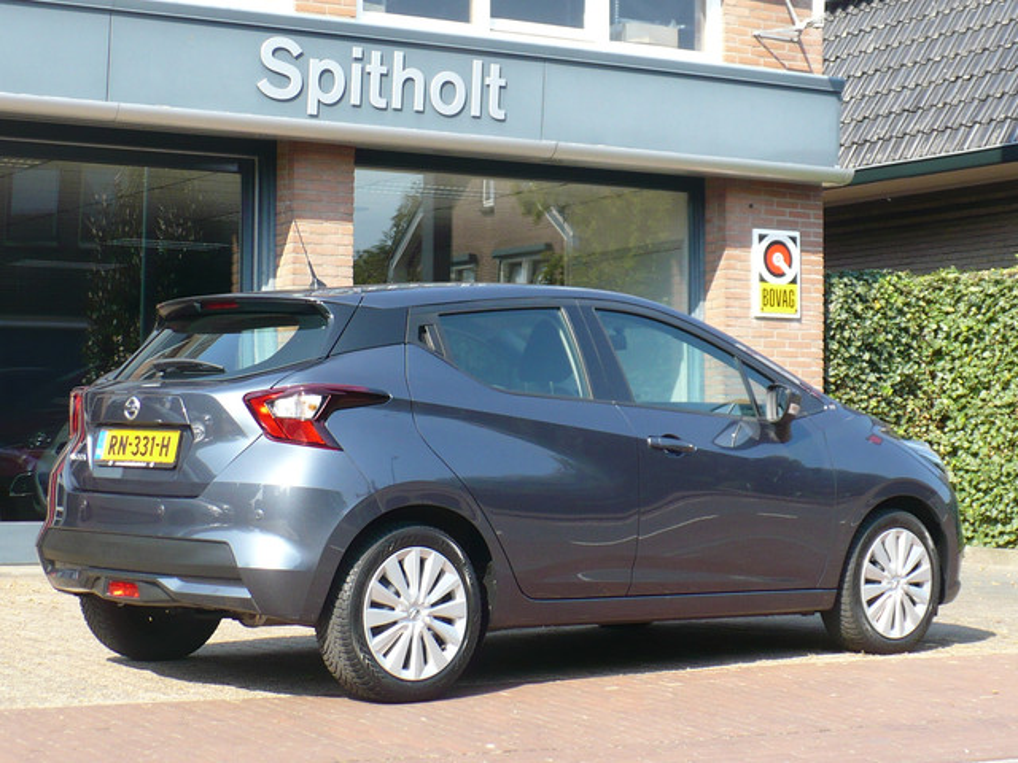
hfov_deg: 24.4
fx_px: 2353
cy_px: 382
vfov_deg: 18.4
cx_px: 509
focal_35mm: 80
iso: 100
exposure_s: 1/400
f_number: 3.1
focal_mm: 8.9
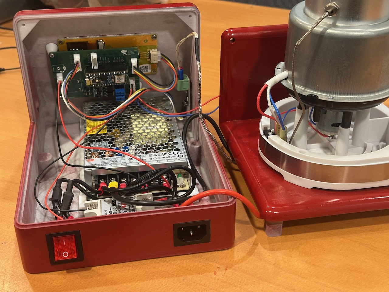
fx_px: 539
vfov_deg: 30.3
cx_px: 194
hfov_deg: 39.7
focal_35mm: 48
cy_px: 146
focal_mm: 6.86
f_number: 1.78
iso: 320
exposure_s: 1/40
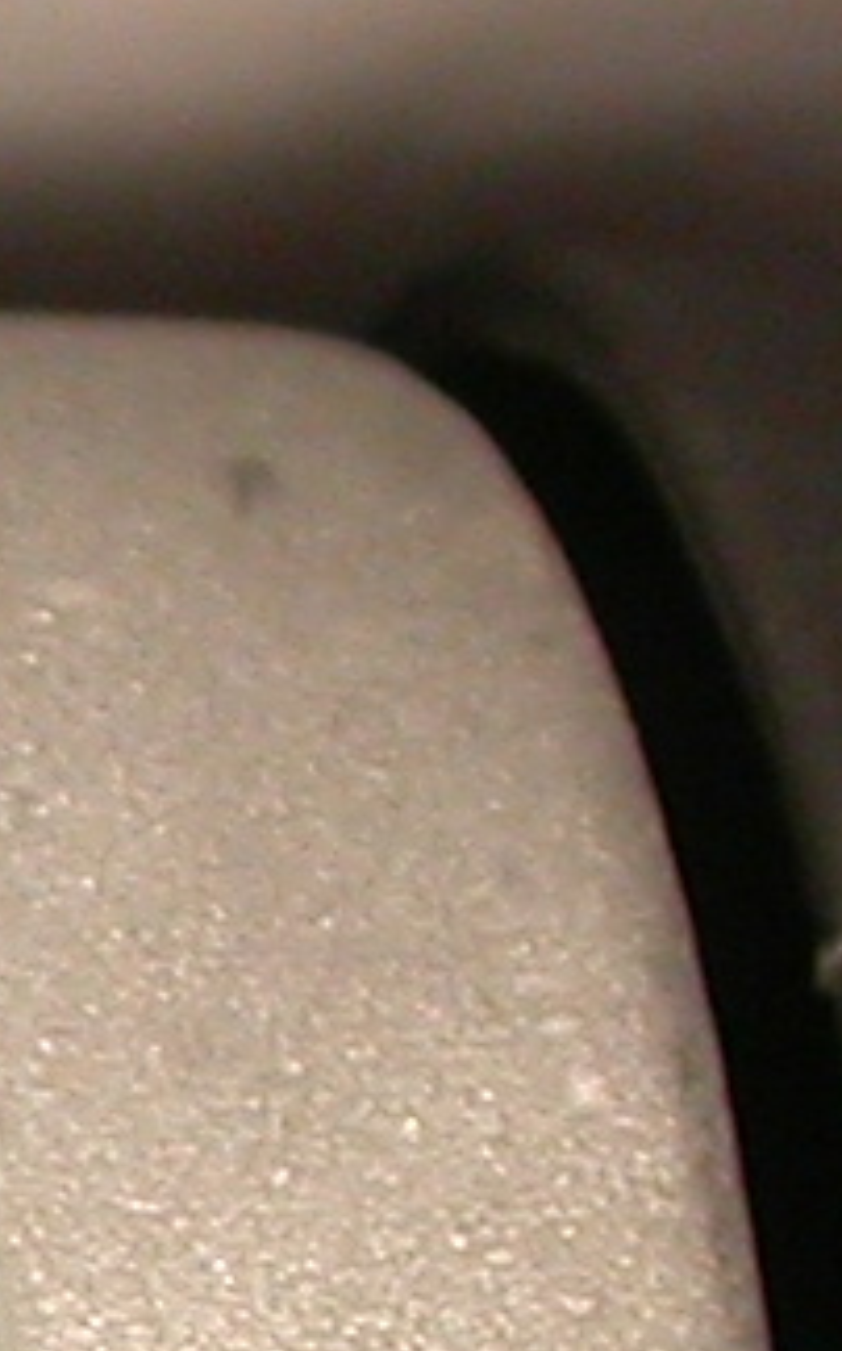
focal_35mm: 446
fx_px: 16404
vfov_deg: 4.7
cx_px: -2397
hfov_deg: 2.9
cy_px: 2460
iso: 100
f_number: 3.1
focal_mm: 12.6
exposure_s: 1/35.5
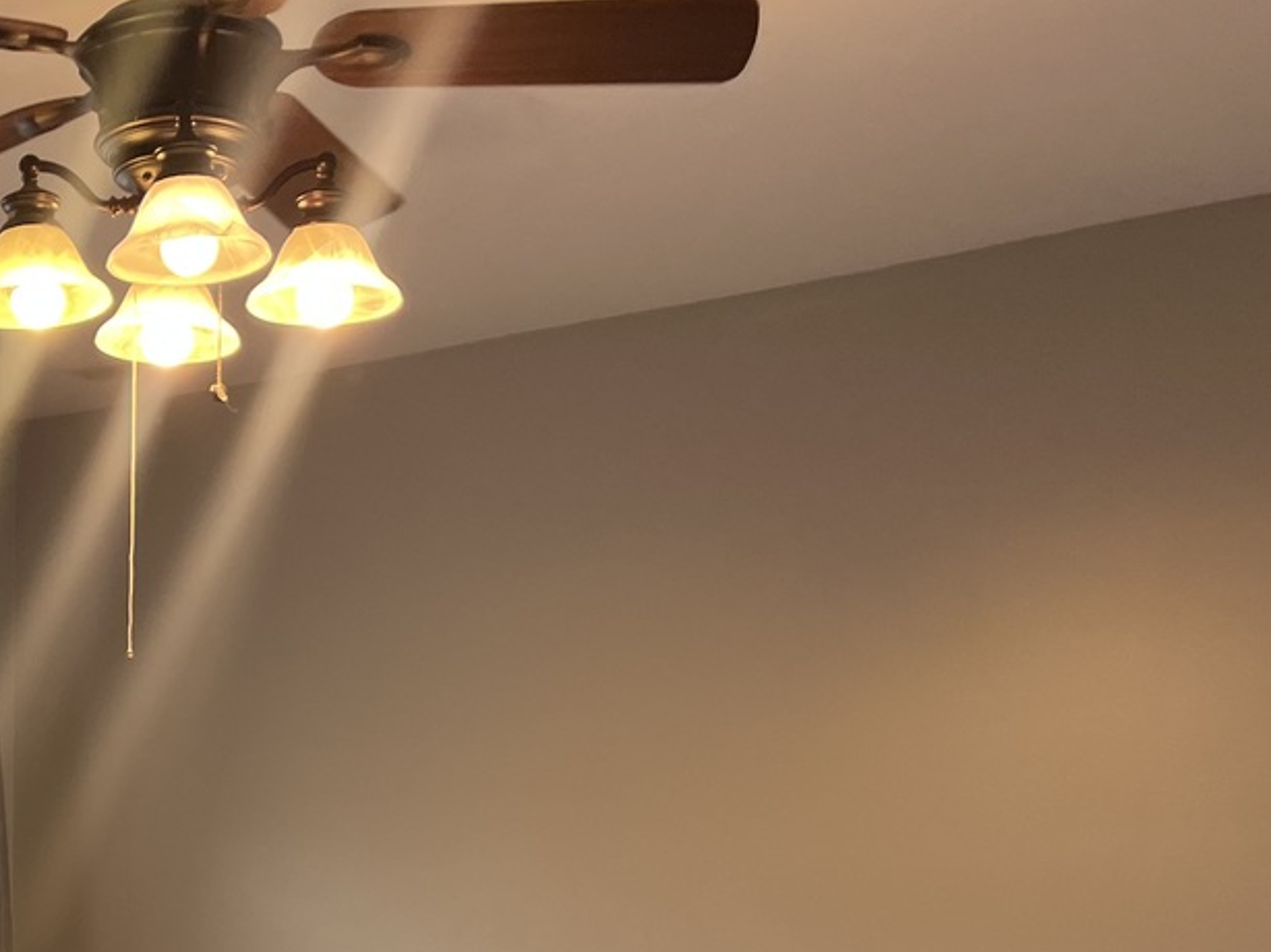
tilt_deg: -4.3
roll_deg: -0.8
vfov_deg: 22.5
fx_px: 2239
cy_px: 1087
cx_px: 23
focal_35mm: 61
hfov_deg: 29.7
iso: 64
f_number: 1.6
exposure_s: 1/120
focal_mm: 5.1
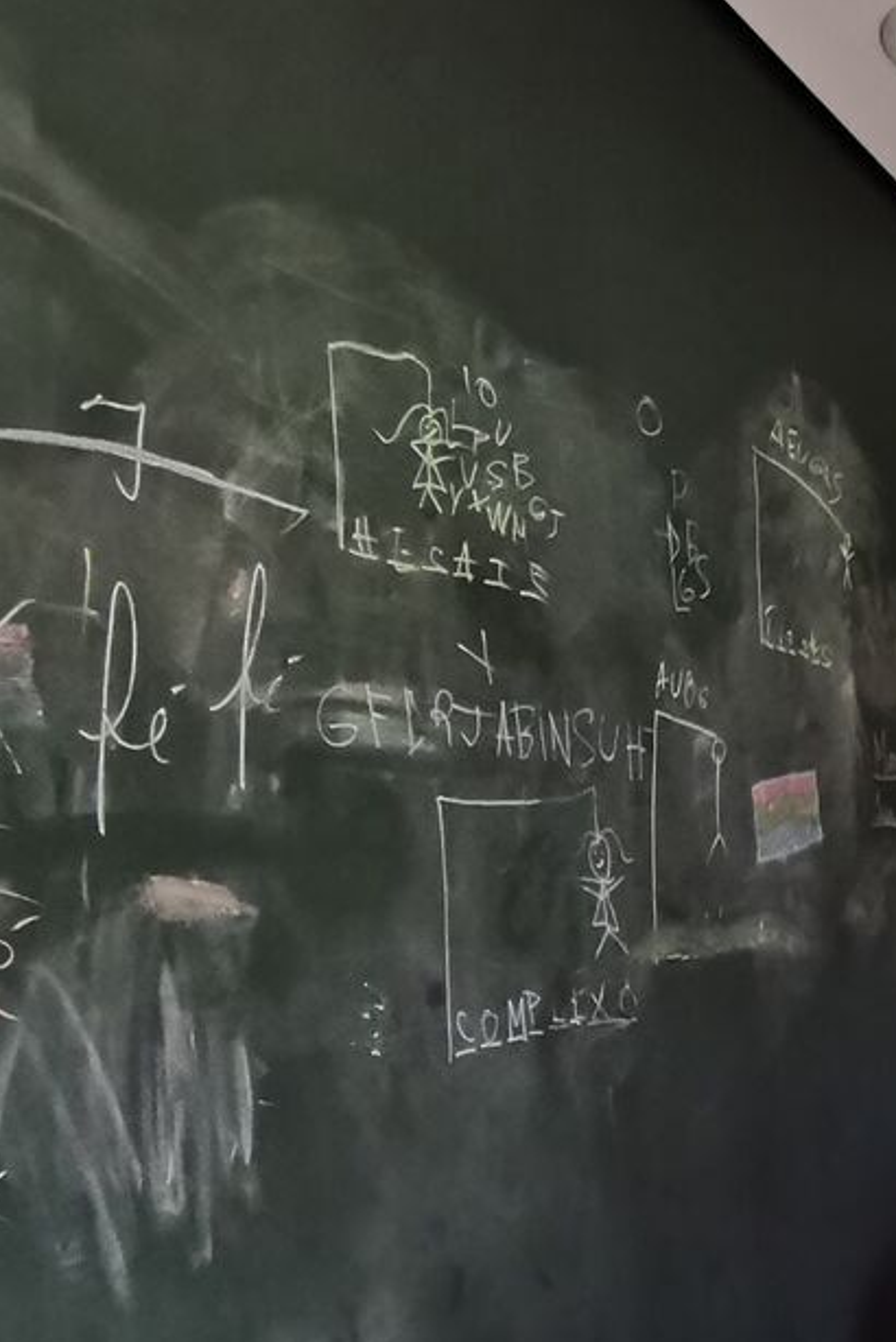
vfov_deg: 37.3
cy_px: 1005
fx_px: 1939
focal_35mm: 52
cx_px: 1626
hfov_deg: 19.4
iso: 160
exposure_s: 1/50
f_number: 2.2
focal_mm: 2.35
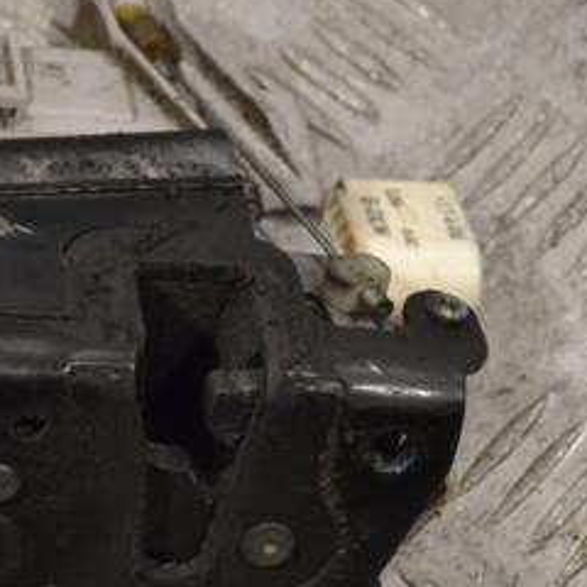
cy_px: 318
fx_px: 2321
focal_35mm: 121
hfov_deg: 14.1
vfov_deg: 14.4
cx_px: -32
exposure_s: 1/320
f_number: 9
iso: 3200
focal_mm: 38
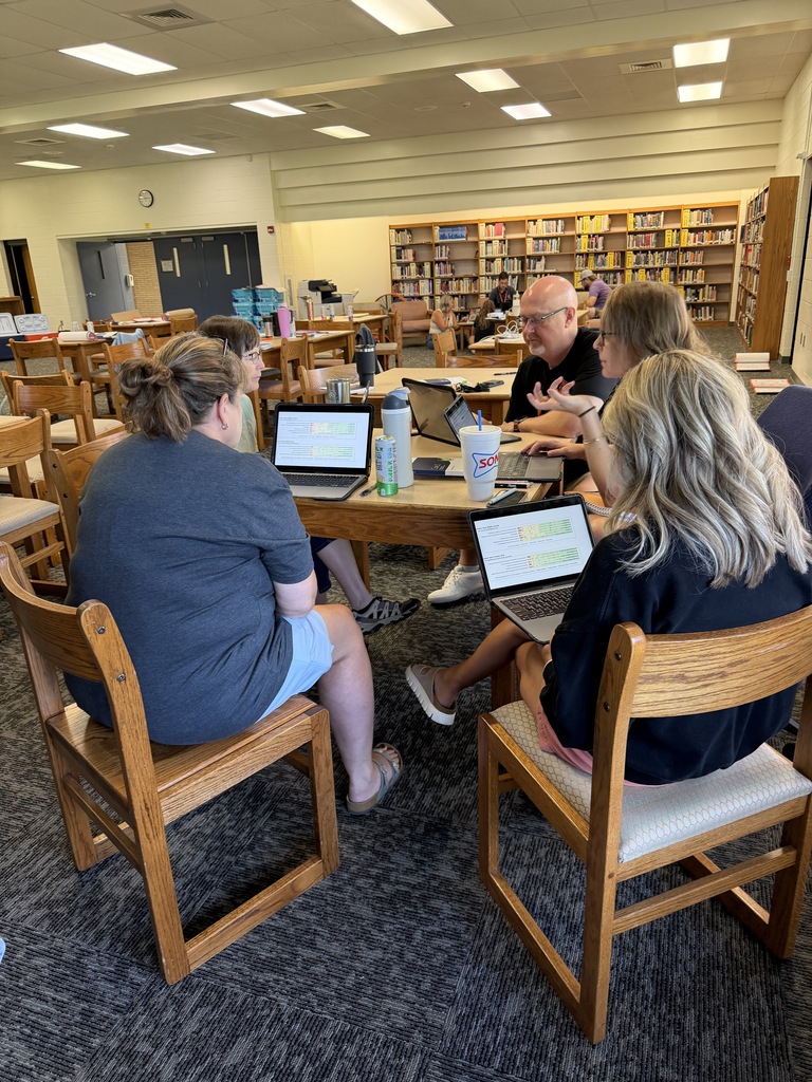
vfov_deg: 71.6
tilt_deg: -20.7
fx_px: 751
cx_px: 406
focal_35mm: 24
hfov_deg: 56.8
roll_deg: +3.2
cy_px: 541
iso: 200
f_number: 1.78
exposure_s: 1/60
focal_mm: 6.76
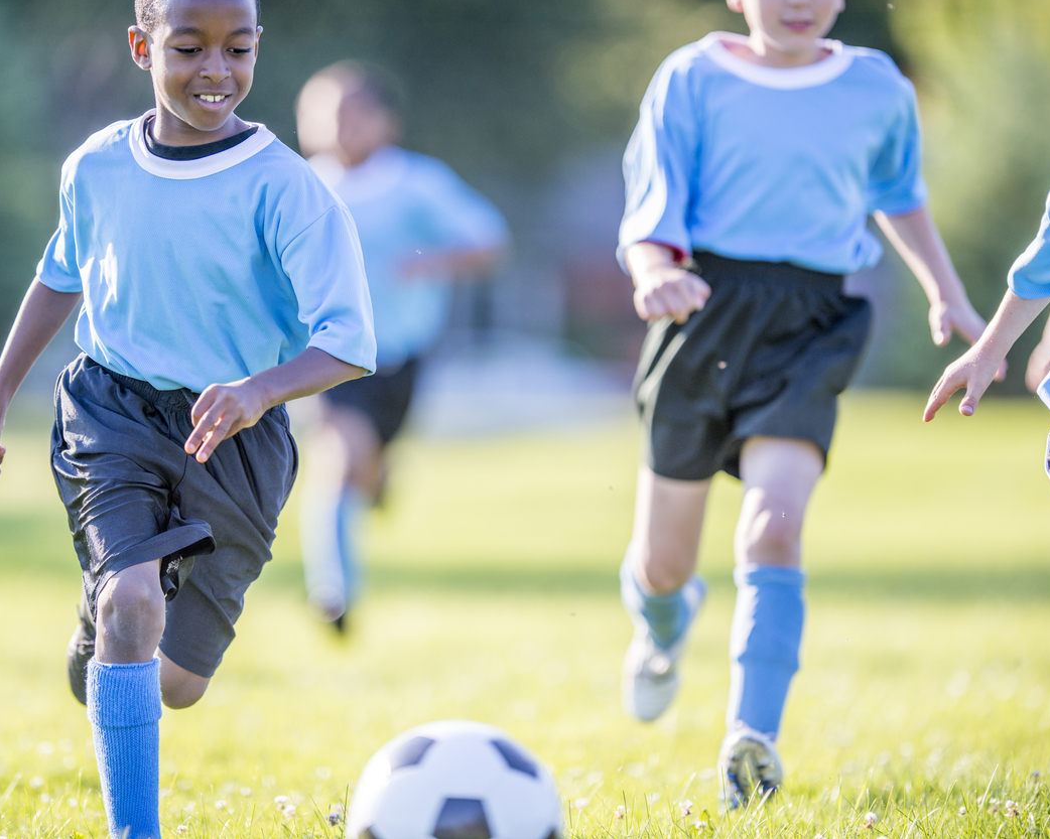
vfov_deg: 6.8
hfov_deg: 8.6
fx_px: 7021
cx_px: 437
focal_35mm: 226
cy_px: 418
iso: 400
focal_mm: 200
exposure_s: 1/3200
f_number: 2
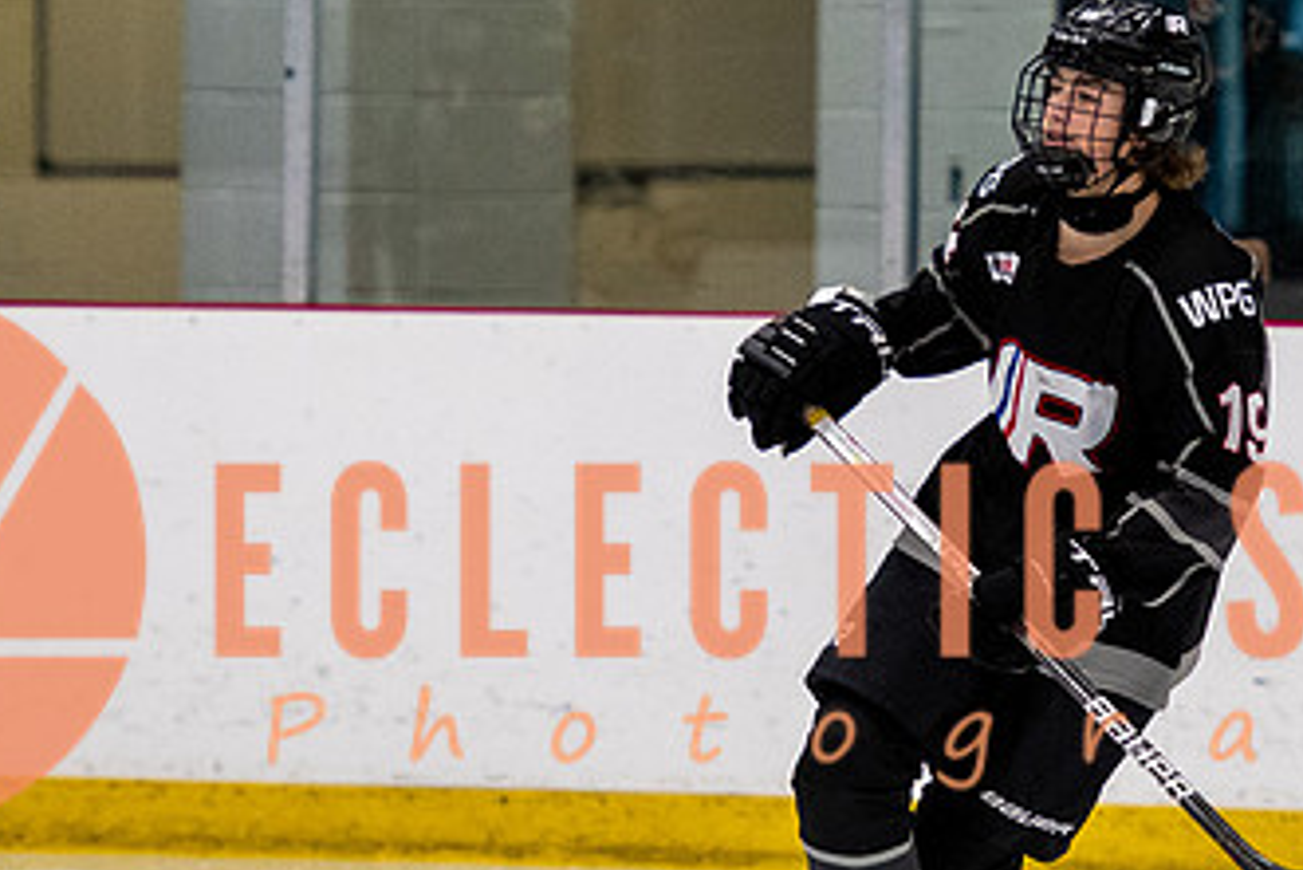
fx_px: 23934
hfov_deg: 3.1
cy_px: 556
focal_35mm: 661
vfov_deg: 2.1
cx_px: 1003
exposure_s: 1/640
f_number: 2.8
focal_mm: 160
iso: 1400
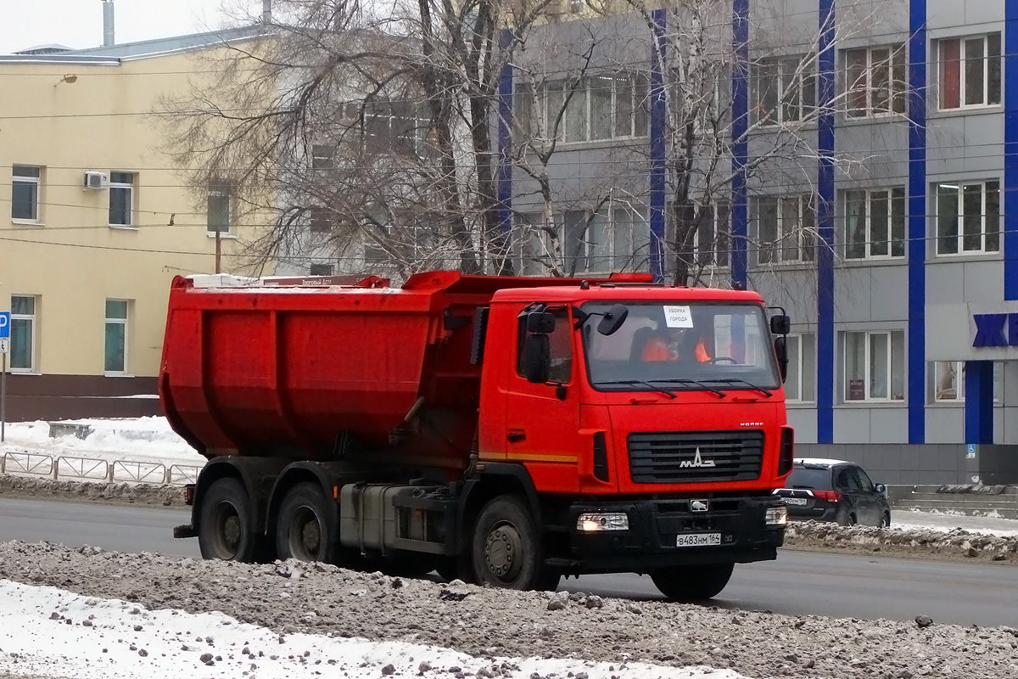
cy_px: 340
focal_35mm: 89
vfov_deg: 15.4
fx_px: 2517
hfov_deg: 22.9
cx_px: 509
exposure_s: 1/500
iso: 640
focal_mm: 33.2
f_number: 4.5
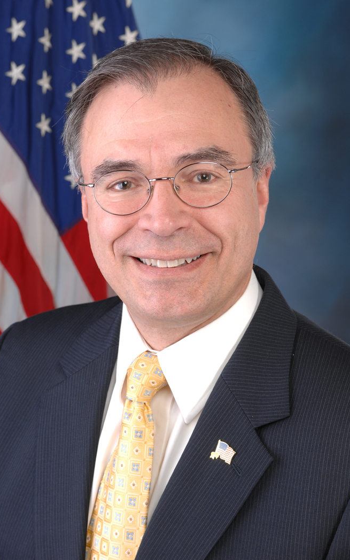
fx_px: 1313
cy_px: 281
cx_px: 174
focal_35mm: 86
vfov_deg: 24.1
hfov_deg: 15.2
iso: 160
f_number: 9
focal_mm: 56
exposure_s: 1/100
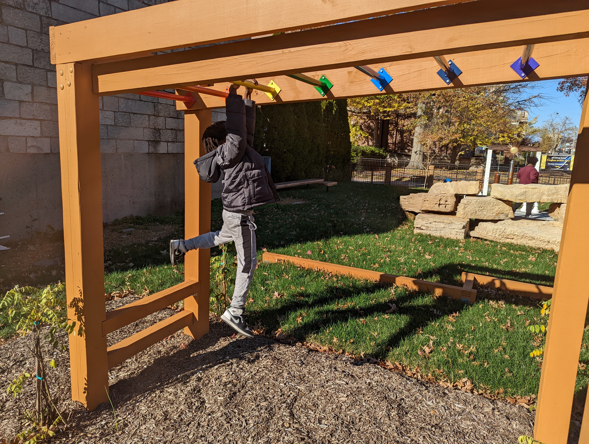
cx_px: 294
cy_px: 222
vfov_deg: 56.9
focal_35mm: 24
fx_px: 409
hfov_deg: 71.5
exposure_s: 1/2410
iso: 41
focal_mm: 6.81
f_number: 1.85
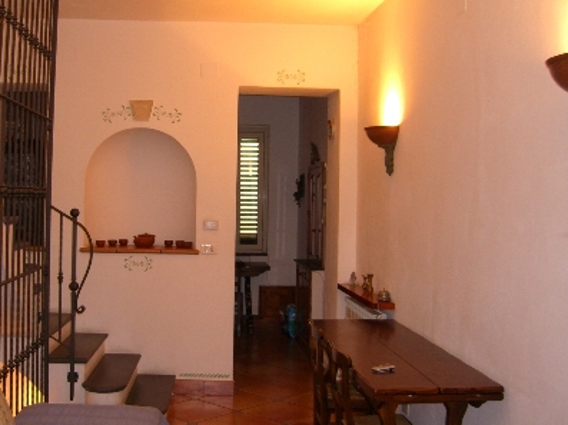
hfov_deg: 41.1
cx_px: 232
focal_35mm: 46
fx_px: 754
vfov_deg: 31.4
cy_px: 192
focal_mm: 7.9
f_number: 2.8
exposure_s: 1/60
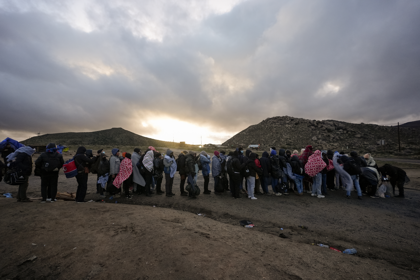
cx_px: 210
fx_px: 187
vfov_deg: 73.7
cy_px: 140
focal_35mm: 16
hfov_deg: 96.7
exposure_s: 1/20
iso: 2000
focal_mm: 16
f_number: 2.8
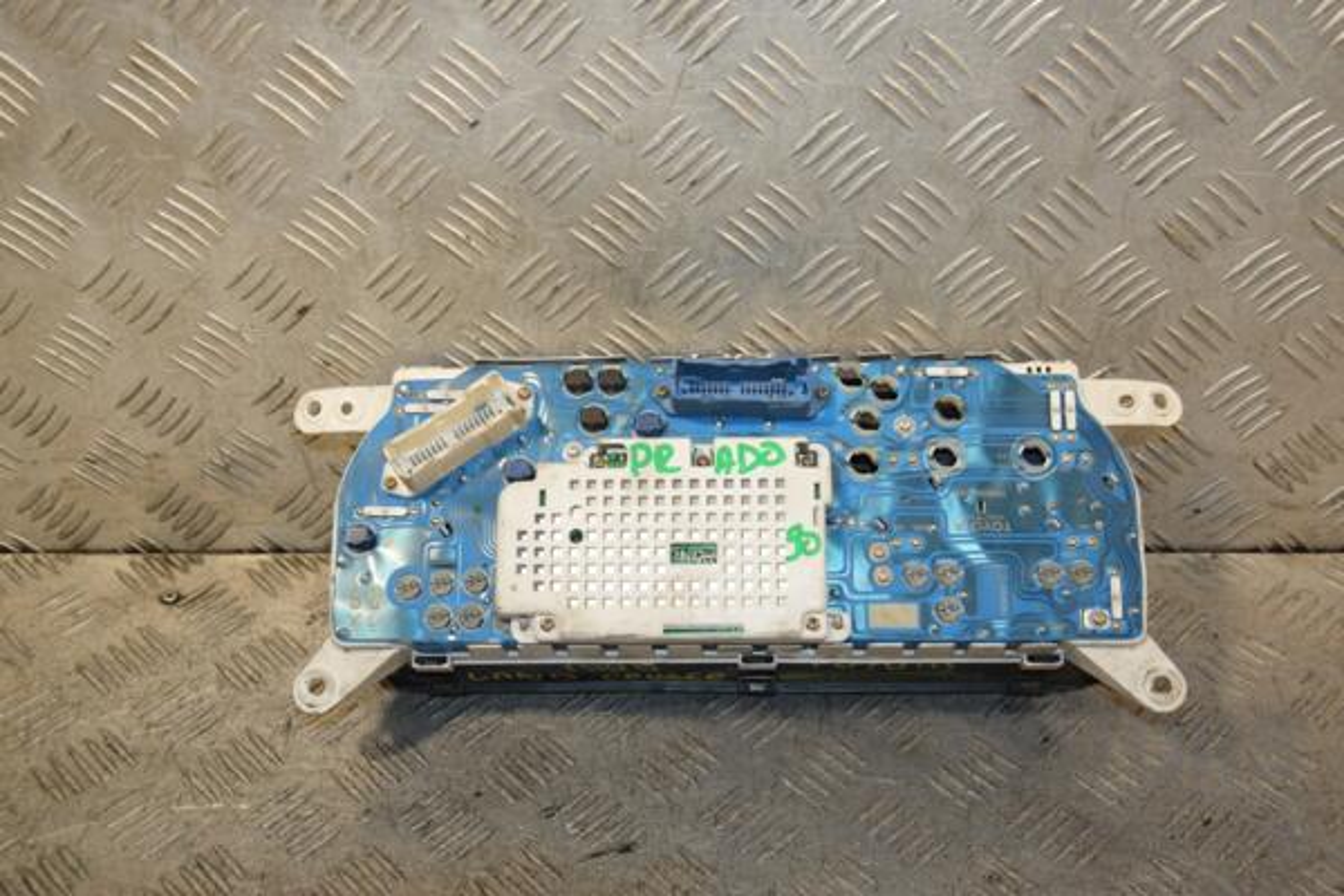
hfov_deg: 41.1
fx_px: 1792
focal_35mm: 48
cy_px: 448
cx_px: 672
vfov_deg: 28.1
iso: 800
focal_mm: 32
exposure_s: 1/200
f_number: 5.6
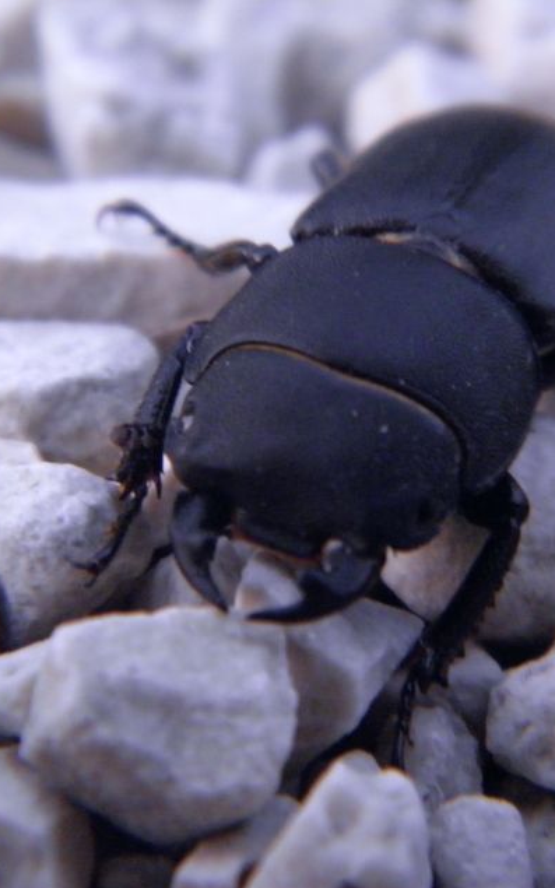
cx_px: 335
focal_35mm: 114
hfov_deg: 11.5
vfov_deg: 18.3
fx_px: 2758
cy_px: 446
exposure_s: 1/2
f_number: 4.4
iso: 500
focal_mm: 14.3
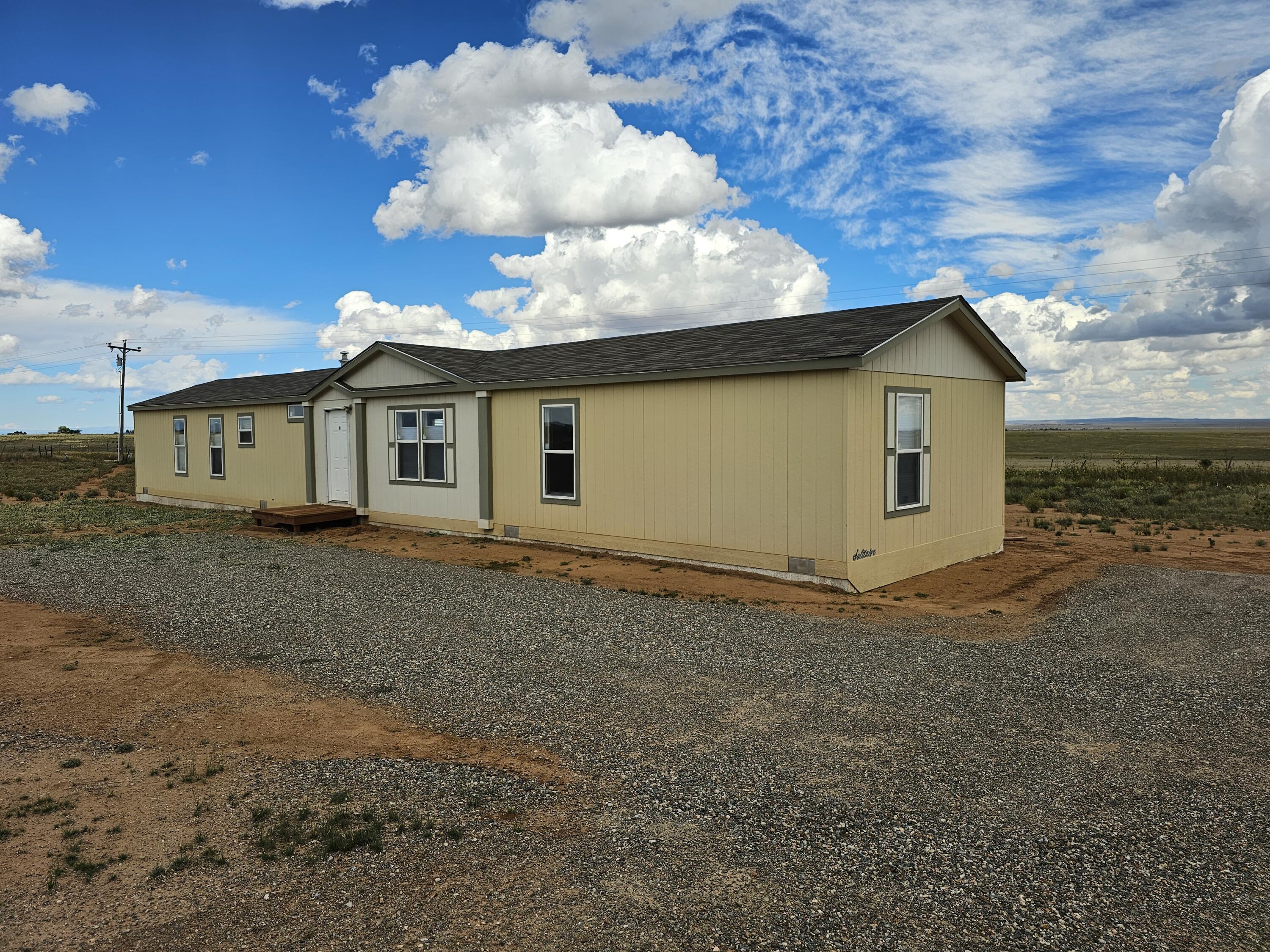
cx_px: 635
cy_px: 476
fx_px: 844
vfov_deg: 58.9
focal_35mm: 23
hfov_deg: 73.9
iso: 16
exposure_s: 1/1300
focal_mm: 6.3
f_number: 1.7
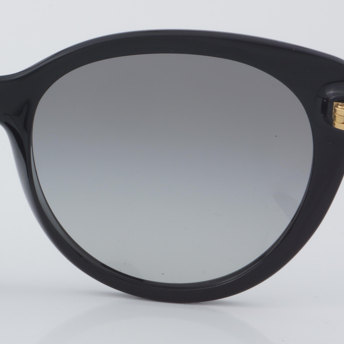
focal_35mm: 160
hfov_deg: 10.8
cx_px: -17
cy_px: 161
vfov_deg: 10.9
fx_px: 1799
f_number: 32
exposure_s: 1/4
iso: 100
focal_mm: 55
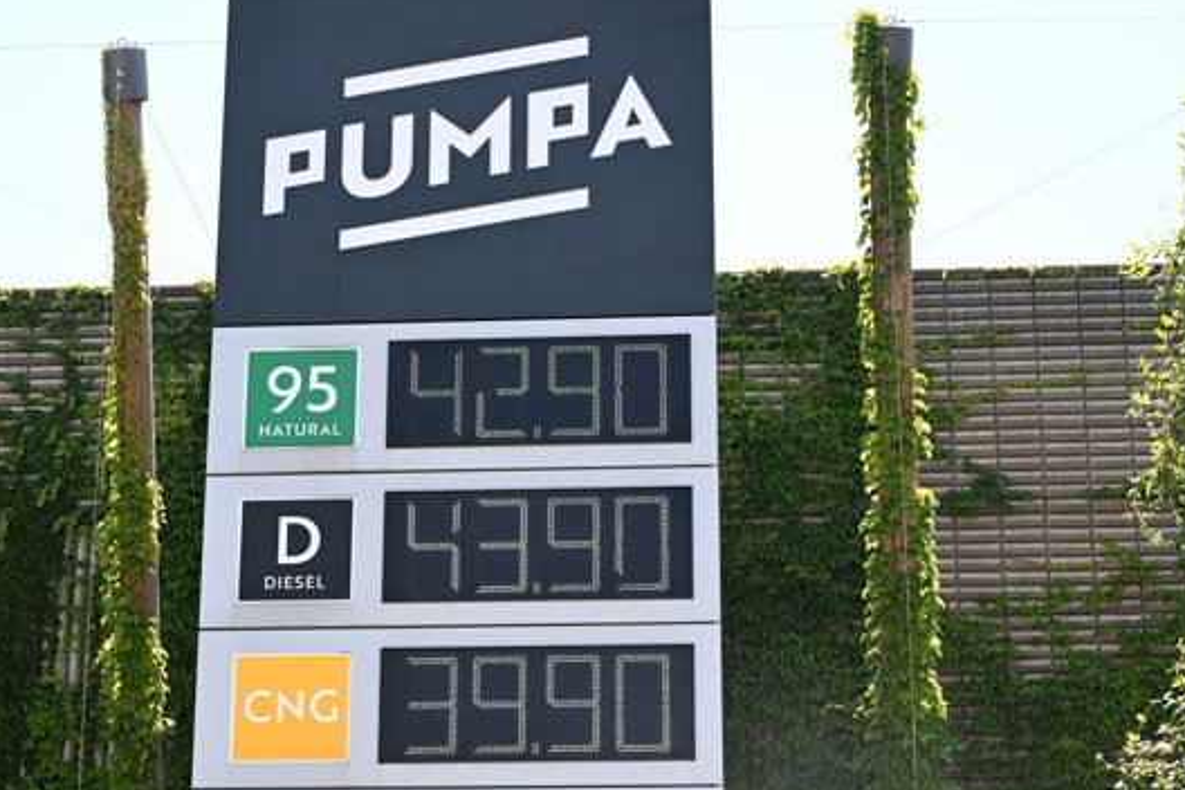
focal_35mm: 85
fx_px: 2798
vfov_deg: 16.1
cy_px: 467
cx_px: 478
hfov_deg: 23.9
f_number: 7.1
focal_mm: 65
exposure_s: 1/400
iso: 400
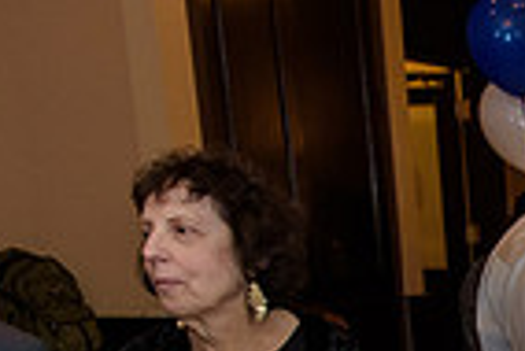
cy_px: 623
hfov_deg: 15.9
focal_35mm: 110
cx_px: 932
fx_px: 1606
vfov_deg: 11.6
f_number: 3.2
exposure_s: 1/125
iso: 1600
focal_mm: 27
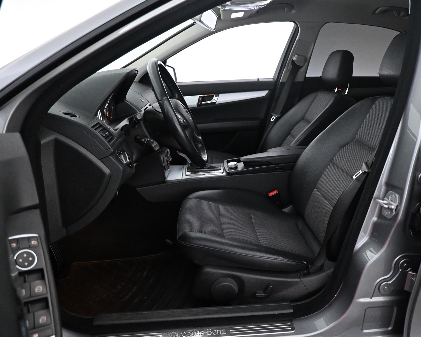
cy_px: 168
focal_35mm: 28
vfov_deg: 51.5
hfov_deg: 61.7
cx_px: 250
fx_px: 349
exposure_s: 1/60
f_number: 3.5
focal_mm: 16
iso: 4000
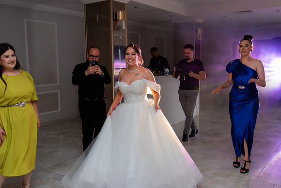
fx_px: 273
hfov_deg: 54.4
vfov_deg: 37.9
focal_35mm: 35
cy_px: 94
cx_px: 140
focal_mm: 35
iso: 1250
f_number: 2.8
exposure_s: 1/200
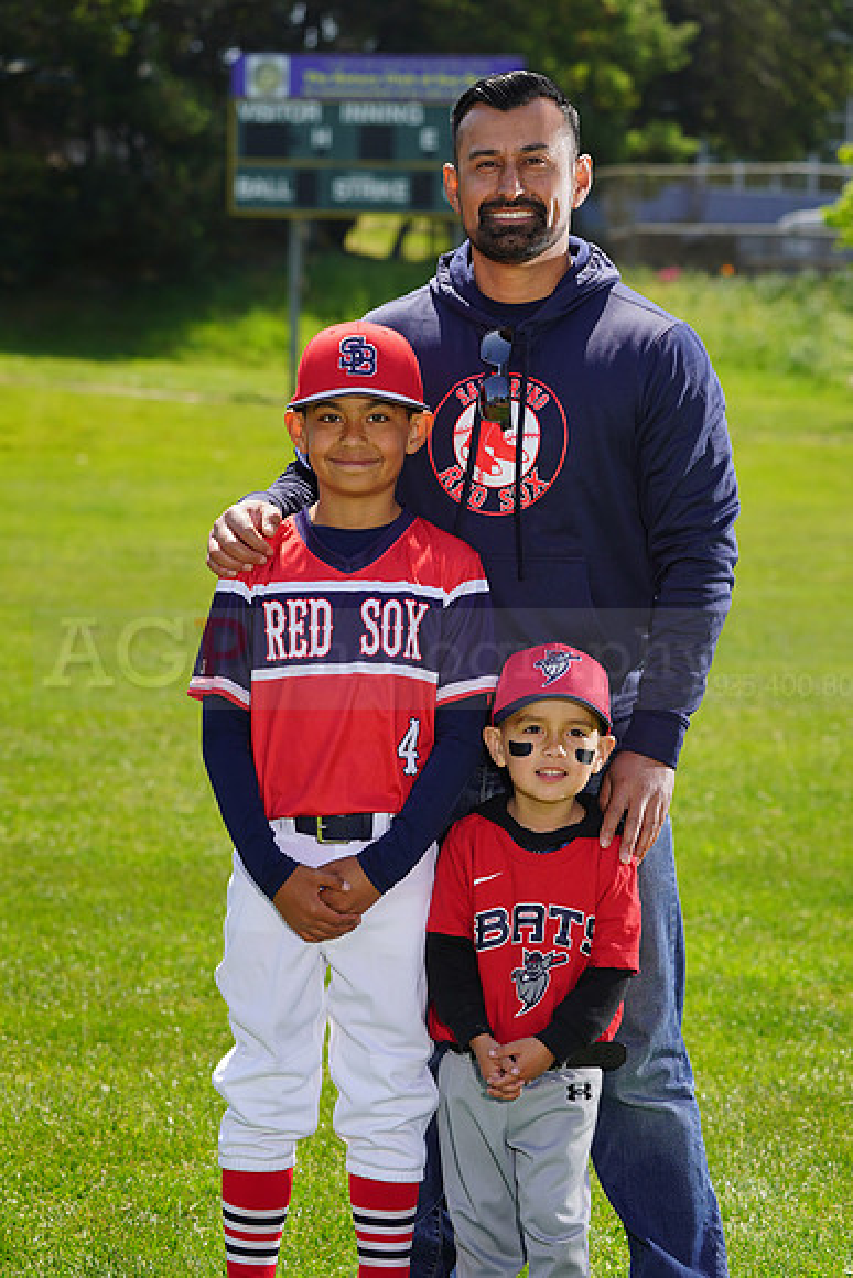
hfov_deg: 11.2
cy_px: 639
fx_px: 4369
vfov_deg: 16.6
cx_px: 426
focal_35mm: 123
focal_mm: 123
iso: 100
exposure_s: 1/250
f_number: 7.1
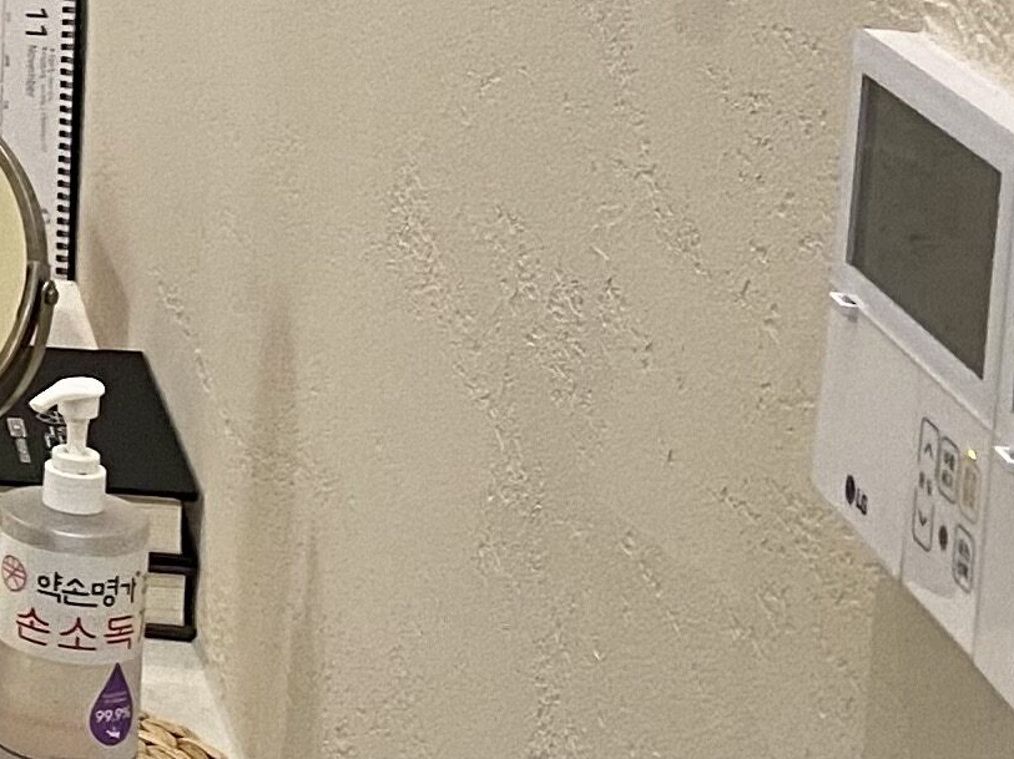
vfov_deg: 11.0
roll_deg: -2.1
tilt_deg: -5.1
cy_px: -437
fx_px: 3777
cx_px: -1383
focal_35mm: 129
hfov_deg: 12.3
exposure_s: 1/60
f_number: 1.8
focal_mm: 4.25
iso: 125
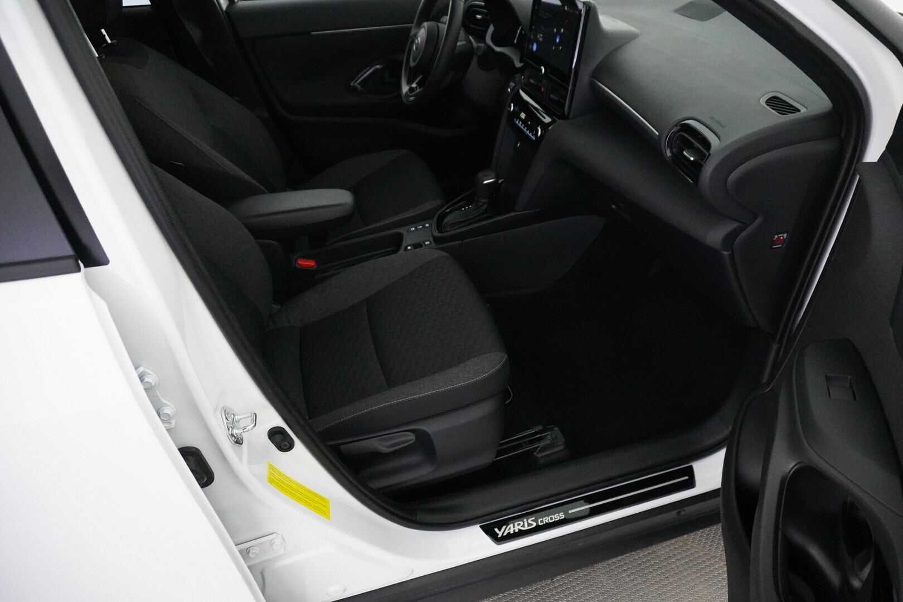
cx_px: 452
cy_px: 301
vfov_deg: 53.1
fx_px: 602
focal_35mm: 24
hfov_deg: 73.7
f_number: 3.5
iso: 6400
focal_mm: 16
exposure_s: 1/125
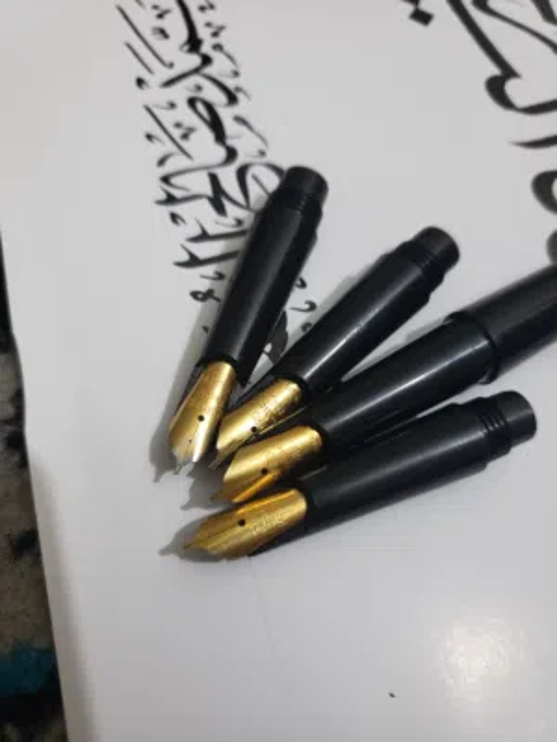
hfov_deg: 53.1
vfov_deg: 67.3
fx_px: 558
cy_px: 371
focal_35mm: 26
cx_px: 278
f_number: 1.5
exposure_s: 1/17
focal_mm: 4.3
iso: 250
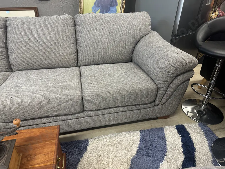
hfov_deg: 71.6
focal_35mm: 24
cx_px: 112
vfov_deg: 56.8
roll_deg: +0.4
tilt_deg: -32.3
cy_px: 84
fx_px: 156
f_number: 1.78
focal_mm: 6.86
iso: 160
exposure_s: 1/50
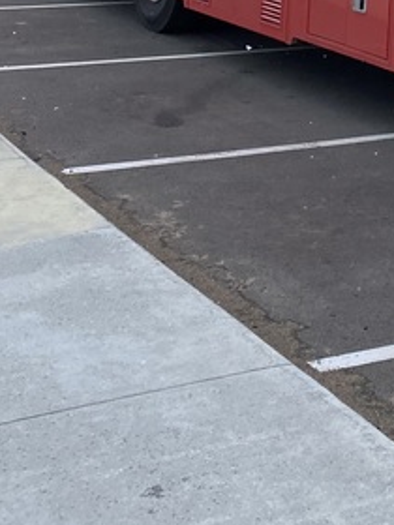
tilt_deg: -0.1
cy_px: -287
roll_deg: -2.3
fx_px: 1442
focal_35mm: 95
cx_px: 508
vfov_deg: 18.1
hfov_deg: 14.9
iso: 32
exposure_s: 1/1147
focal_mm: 4.25
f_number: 1.8
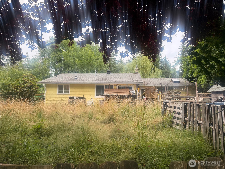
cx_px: 112
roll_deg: -0.4
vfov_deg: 56.8
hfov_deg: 71.6
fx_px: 156
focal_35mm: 24
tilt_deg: +5.8
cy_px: 84
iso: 100
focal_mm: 6.76
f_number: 1.78
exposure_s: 1/677
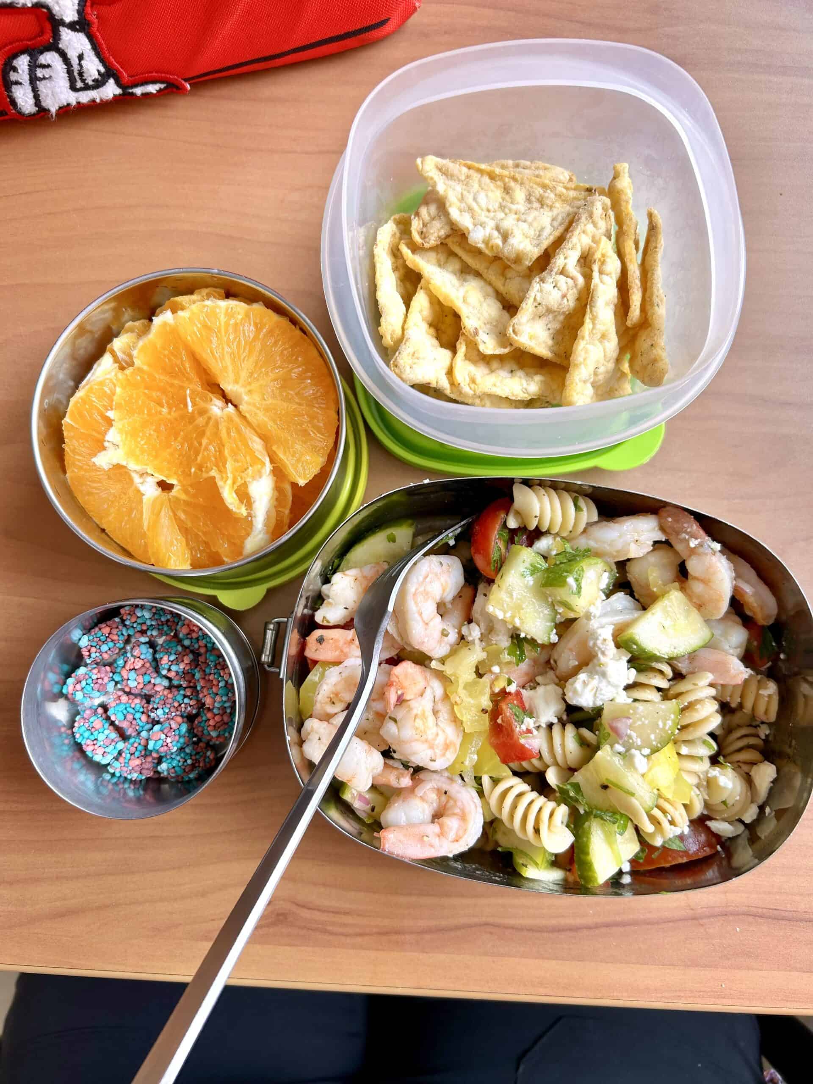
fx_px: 814
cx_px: 406
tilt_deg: -83.0
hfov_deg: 53.1
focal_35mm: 26
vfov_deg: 67.3
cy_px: 542
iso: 32
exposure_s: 1/137
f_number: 1.5
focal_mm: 5.7
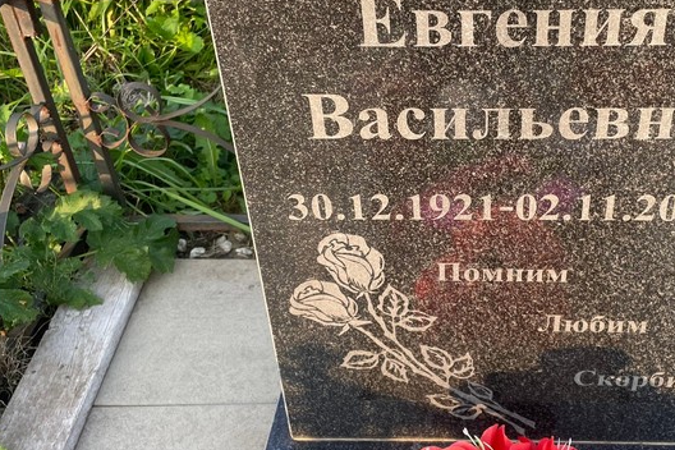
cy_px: 166
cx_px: 456
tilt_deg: -36.9
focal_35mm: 41
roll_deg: +0.8
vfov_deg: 32.5
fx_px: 769
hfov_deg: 46.6
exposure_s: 1/249
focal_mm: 4.2
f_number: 1.6
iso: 32
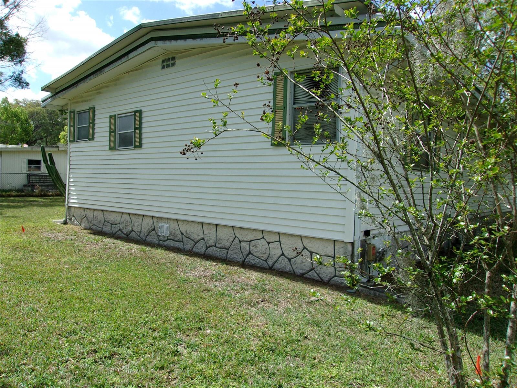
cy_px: 194
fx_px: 403
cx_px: 258
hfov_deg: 65.3
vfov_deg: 51.4
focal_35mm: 27
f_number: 10.4
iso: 80
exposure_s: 1/80
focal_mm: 4.9
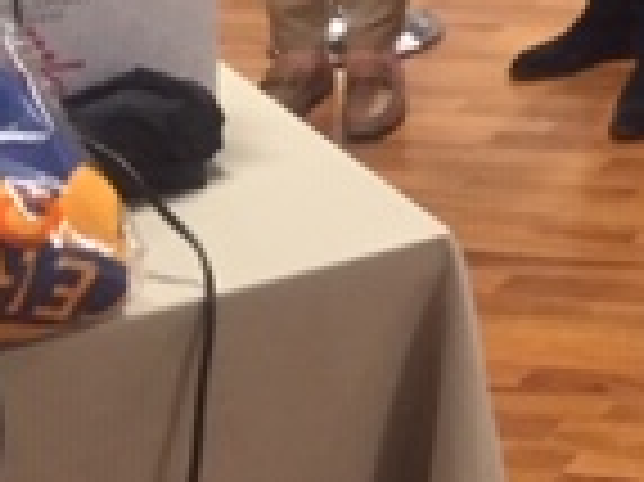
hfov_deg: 13.4
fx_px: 2417
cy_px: -423
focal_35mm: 130
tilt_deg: -8.0
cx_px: 1207
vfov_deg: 10.6
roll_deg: -1.0
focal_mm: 4.15
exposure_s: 1/33
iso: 200
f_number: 2.2
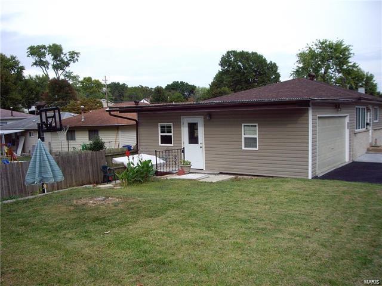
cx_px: 191
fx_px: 419
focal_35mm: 38
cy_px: 143
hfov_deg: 49.0
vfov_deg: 37.7
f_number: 4.3
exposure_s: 1/250
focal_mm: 6.2
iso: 100
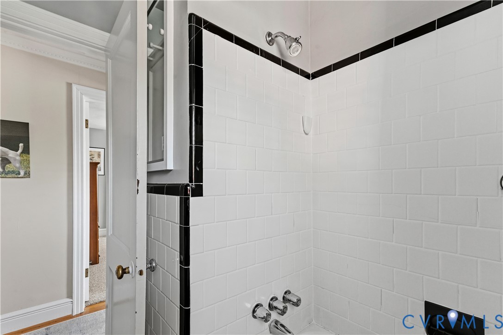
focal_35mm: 16
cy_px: 168
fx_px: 223
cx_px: 252
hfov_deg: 96.8
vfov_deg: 73.7
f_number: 9
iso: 1600
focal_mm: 16
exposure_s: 1/8
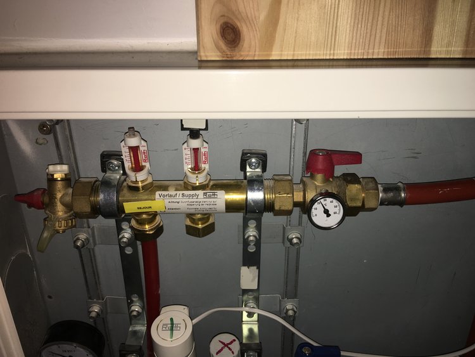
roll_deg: -0.9
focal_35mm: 29
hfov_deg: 61.6
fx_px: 398
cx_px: 238
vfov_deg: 48.3
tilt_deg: -24.9
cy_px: 178
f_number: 2.2
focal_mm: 4.15
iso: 25
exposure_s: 1/47
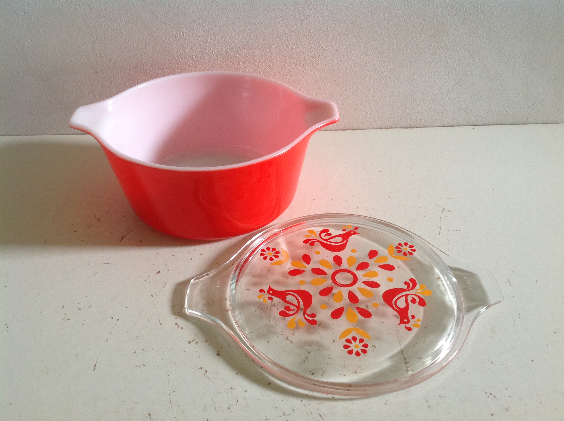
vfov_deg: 40.6
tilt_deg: -36.8
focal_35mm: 35
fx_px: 569
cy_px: 210
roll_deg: +0.2
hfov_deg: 52.7
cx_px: 282
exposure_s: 1/15
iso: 100
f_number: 2.4
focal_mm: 4.28
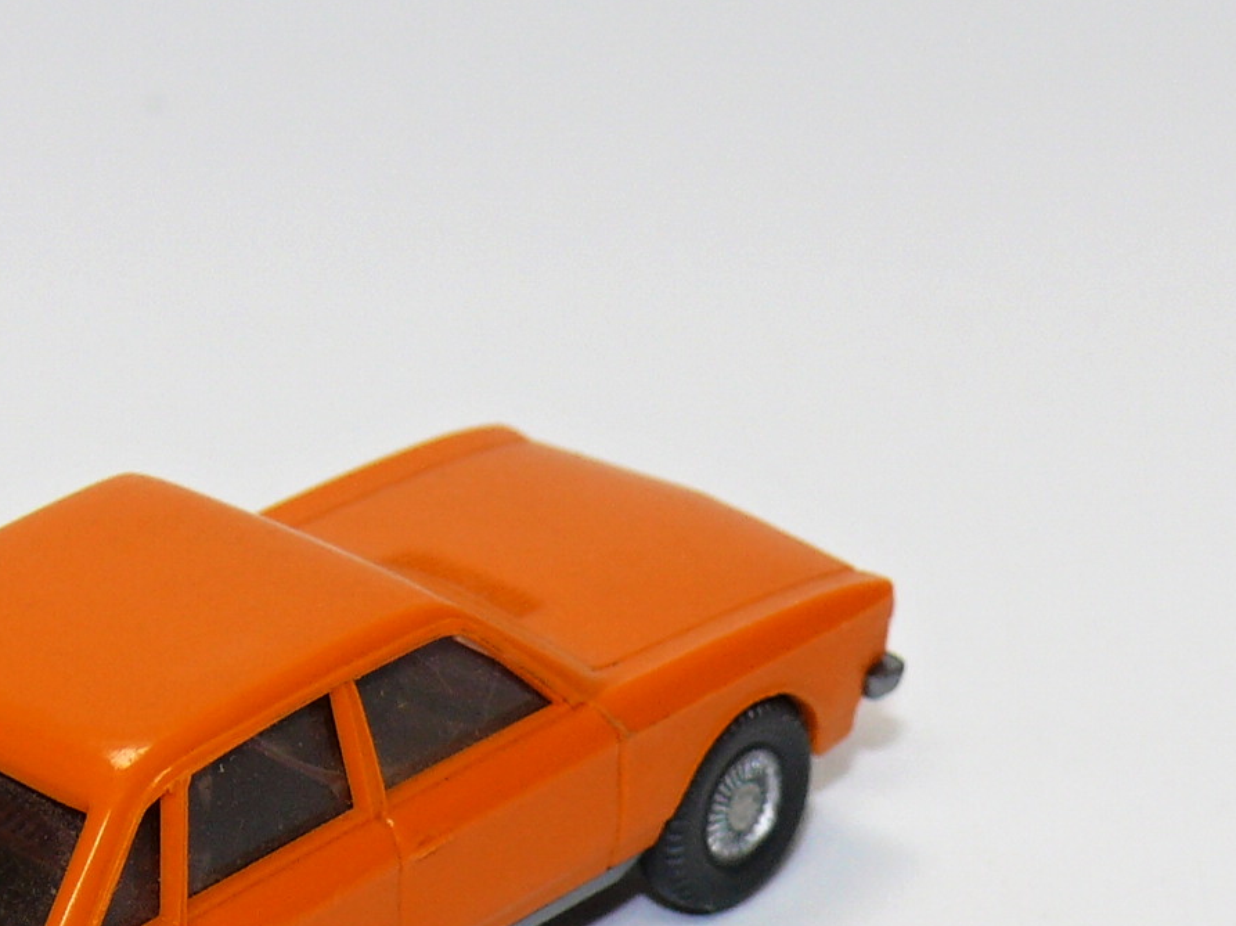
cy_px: 789
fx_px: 8637
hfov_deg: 8.2
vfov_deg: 6.1
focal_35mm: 242
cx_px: 184
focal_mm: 16.1
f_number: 4
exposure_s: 1/30
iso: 100
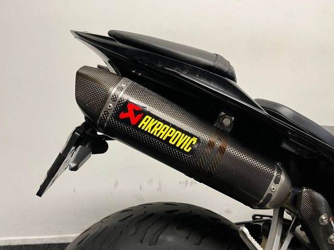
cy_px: 125
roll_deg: -0.9
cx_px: 167
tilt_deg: -15.9
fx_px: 251
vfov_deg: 53.1
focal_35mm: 26
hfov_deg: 67.3
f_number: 1.6
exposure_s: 1/50
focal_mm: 5.1
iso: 125
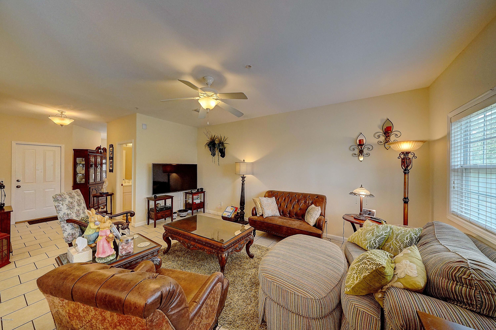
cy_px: 165
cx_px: 248
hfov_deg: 112.6
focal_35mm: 12
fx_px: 165
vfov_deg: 90.0
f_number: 8
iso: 2000
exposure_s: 1/60
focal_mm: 12
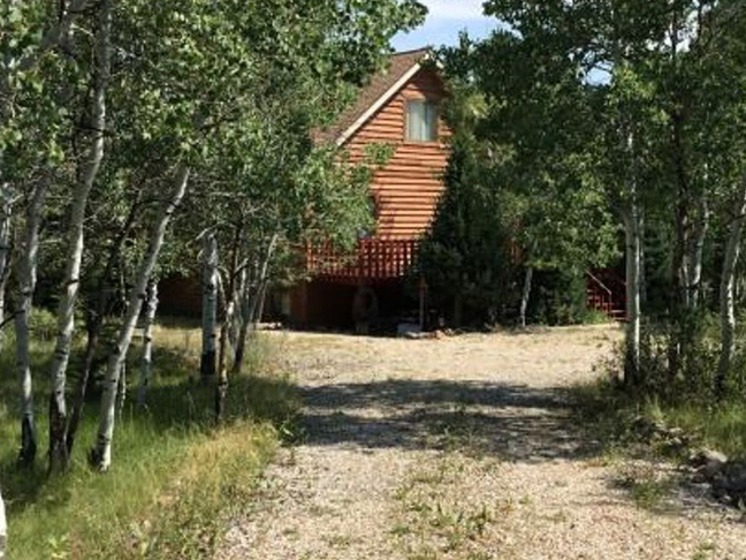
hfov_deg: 38.7
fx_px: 1056
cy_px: 297
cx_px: 455
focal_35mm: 49
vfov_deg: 29.7
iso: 25
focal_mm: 3.3
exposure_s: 1/1045
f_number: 2.4
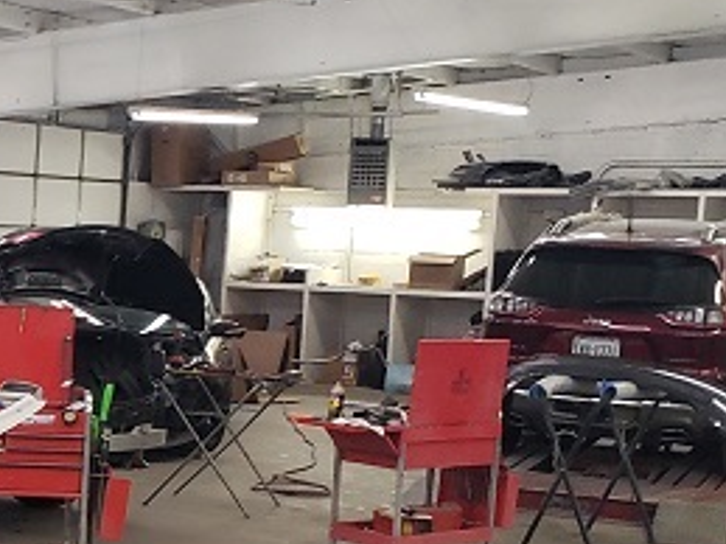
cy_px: 447
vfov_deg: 18.0
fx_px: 1698
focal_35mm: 81
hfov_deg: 22.5
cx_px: -105
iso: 125
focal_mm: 4.3
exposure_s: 1/60
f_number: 1.5
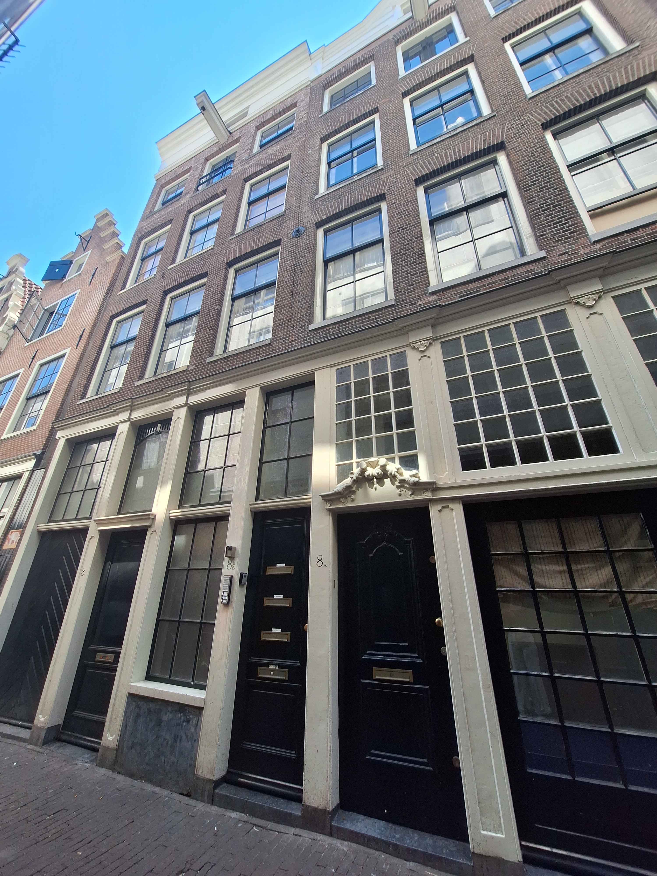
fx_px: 329
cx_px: 328
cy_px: 438
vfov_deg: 106.2
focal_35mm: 13
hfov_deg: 89.9
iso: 40
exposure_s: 1/346
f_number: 2.2
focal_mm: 1.74
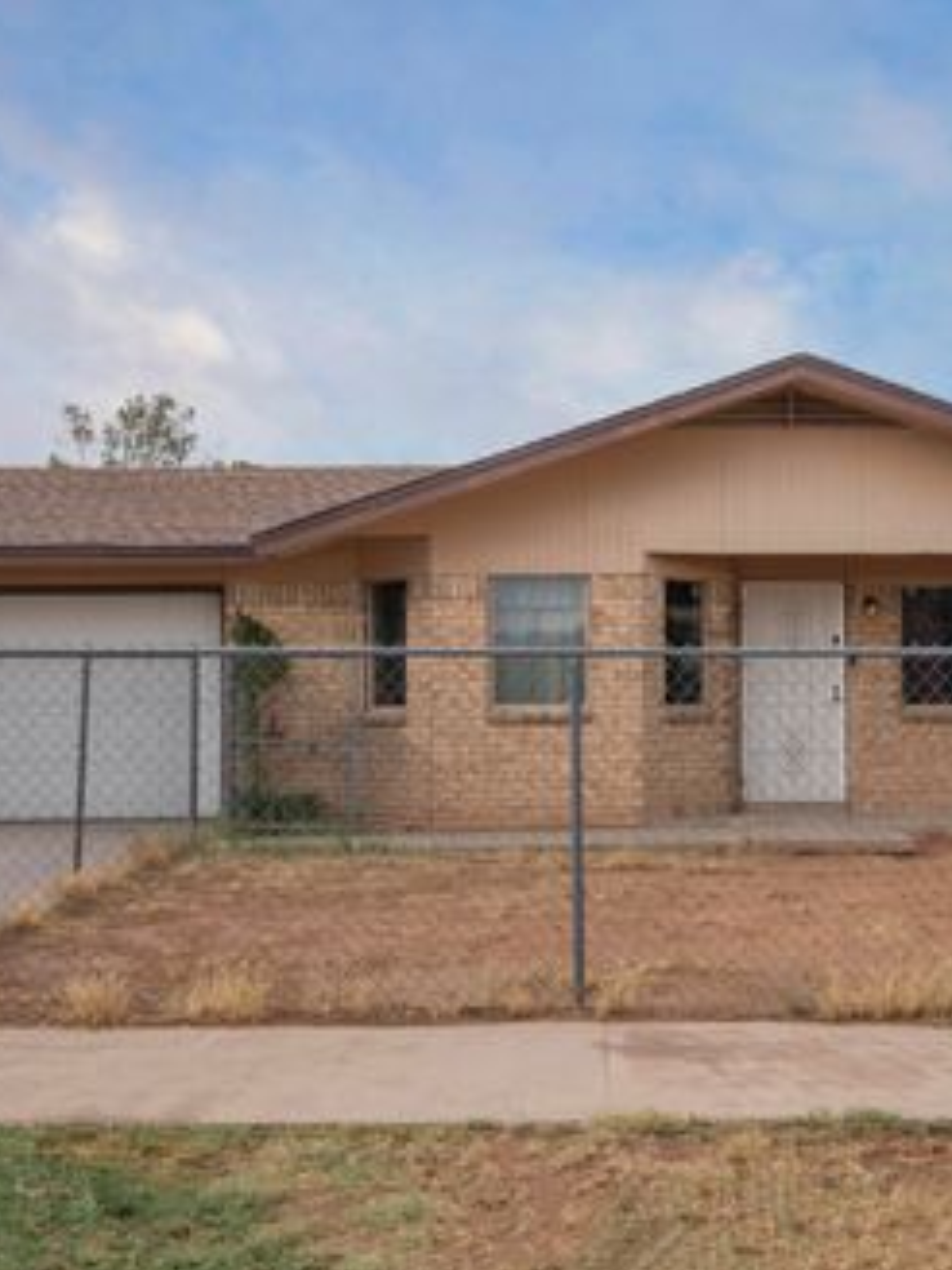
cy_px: 641
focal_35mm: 44
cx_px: 631
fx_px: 1613
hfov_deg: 32.6
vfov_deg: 42.9
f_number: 9
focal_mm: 30
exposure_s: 1/80
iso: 400
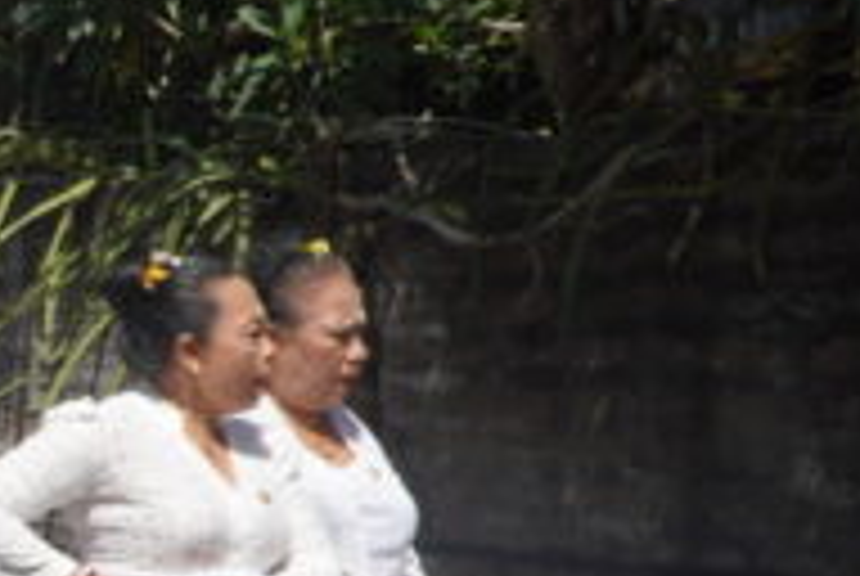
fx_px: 2704
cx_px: -883
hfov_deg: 14.7
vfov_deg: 12.1
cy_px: 448
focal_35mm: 113
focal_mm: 18
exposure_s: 1/640
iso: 100
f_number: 5
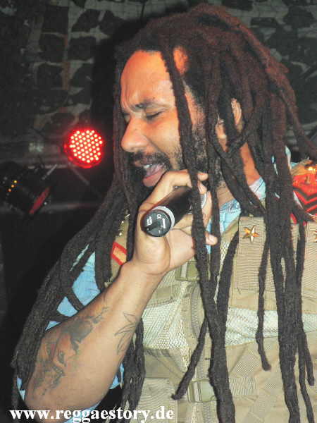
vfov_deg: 18.2
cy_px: 212
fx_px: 1319
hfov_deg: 13.7
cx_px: 158
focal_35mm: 108
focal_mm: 18.6
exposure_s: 1/60
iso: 400
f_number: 3.2
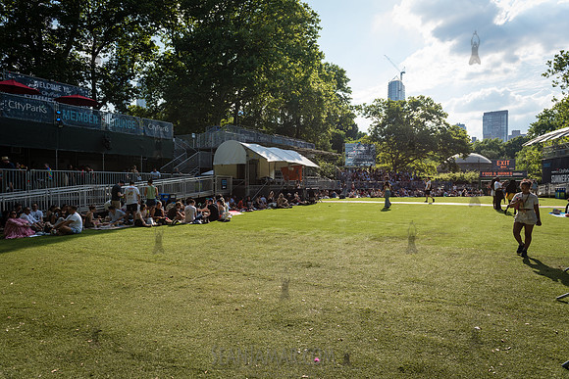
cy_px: 190
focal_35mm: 24
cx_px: 284
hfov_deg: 73.7
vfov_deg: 53.2
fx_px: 379
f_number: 4
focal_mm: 24
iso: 320
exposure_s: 1/2500
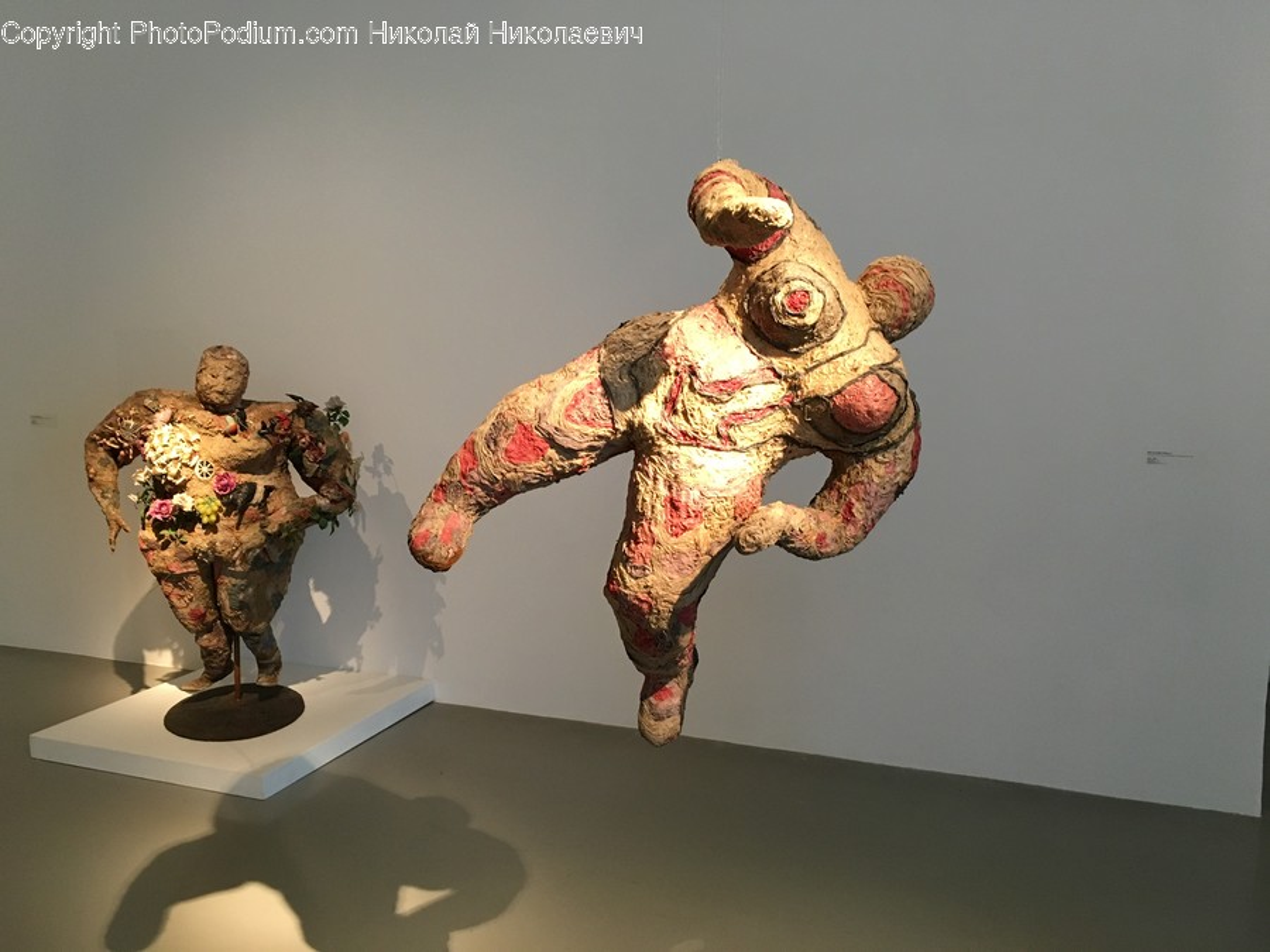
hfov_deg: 61.7
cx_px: 635
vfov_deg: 48.2
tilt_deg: -6.5
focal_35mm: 29
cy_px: 476
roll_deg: -0.4
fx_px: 1064
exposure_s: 1/33
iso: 160
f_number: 2.2
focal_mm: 4.15
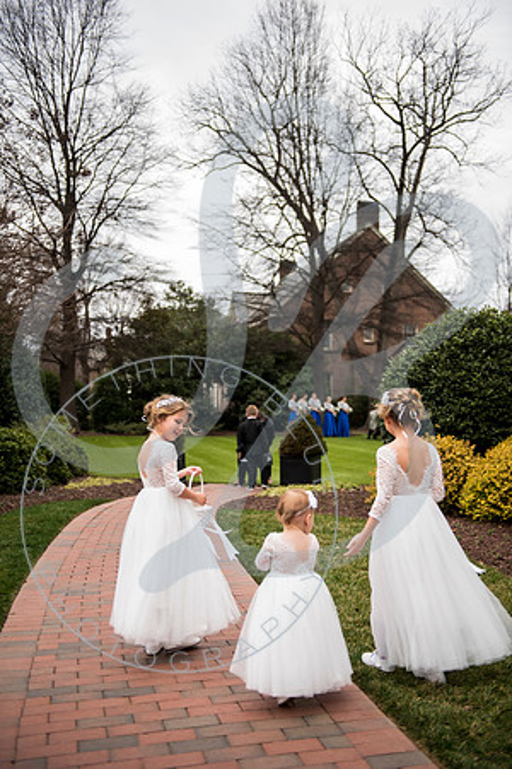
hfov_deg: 33.4
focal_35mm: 40
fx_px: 853
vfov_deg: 48.5
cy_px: 384
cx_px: 256
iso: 100
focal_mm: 40
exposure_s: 1/125
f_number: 2.8
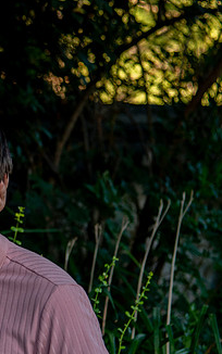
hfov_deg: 7.1
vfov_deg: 11.4
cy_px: 198
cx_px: -19
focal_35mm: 184
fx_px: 1780
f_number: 4
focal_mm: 70
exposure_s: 1/400
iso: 640
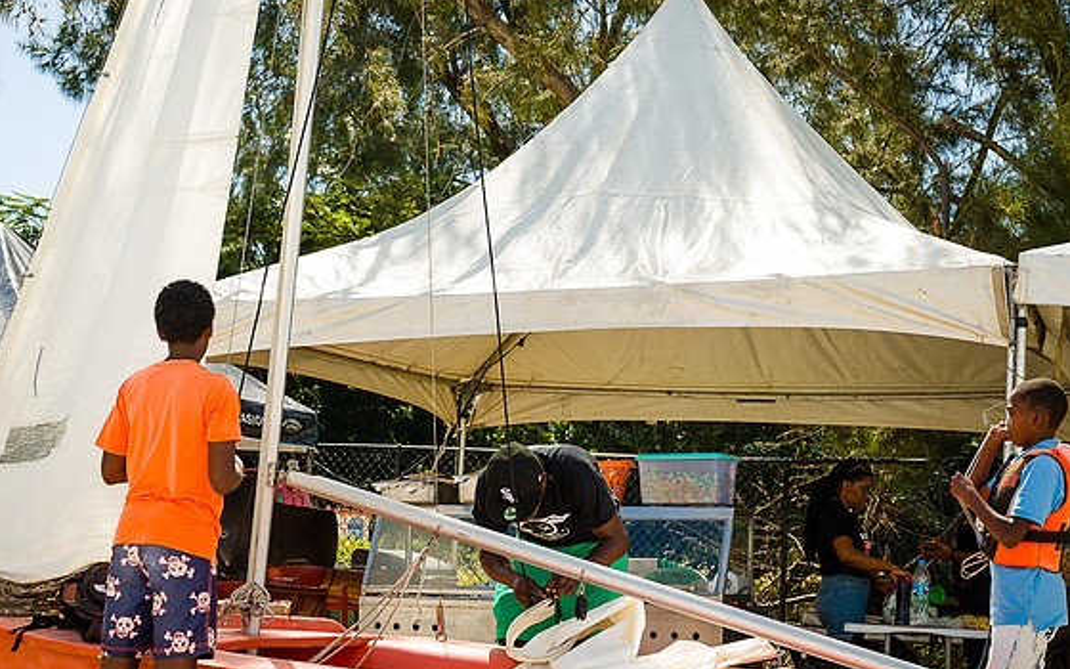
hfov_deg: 29.4
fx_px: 2041
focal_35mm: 70
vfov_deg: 18.6
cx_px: 560
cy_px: 352
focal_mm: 57
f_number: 6.3
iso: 140
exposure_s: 1/320
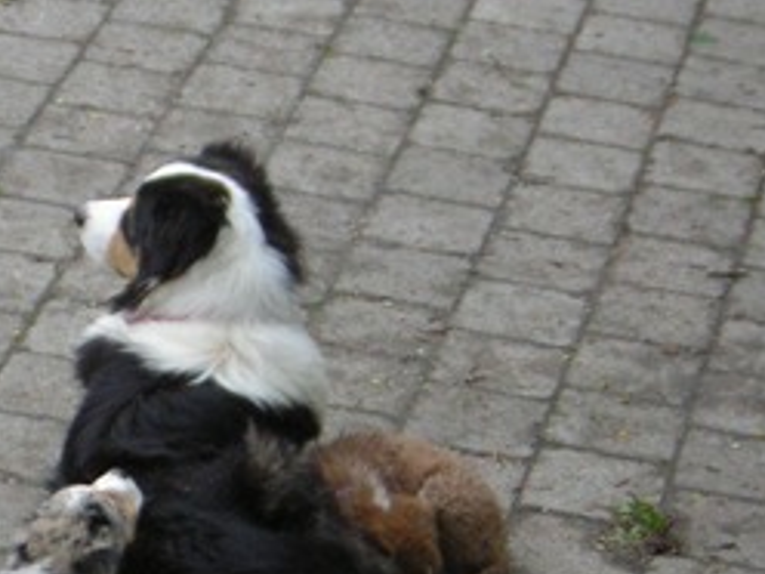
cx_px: 185
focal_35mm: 195
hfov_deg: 10.1
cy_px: 466
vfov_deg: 7.6
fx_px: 4309
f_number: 4.7
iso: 146
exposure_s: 1/60.1
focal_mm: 14.1
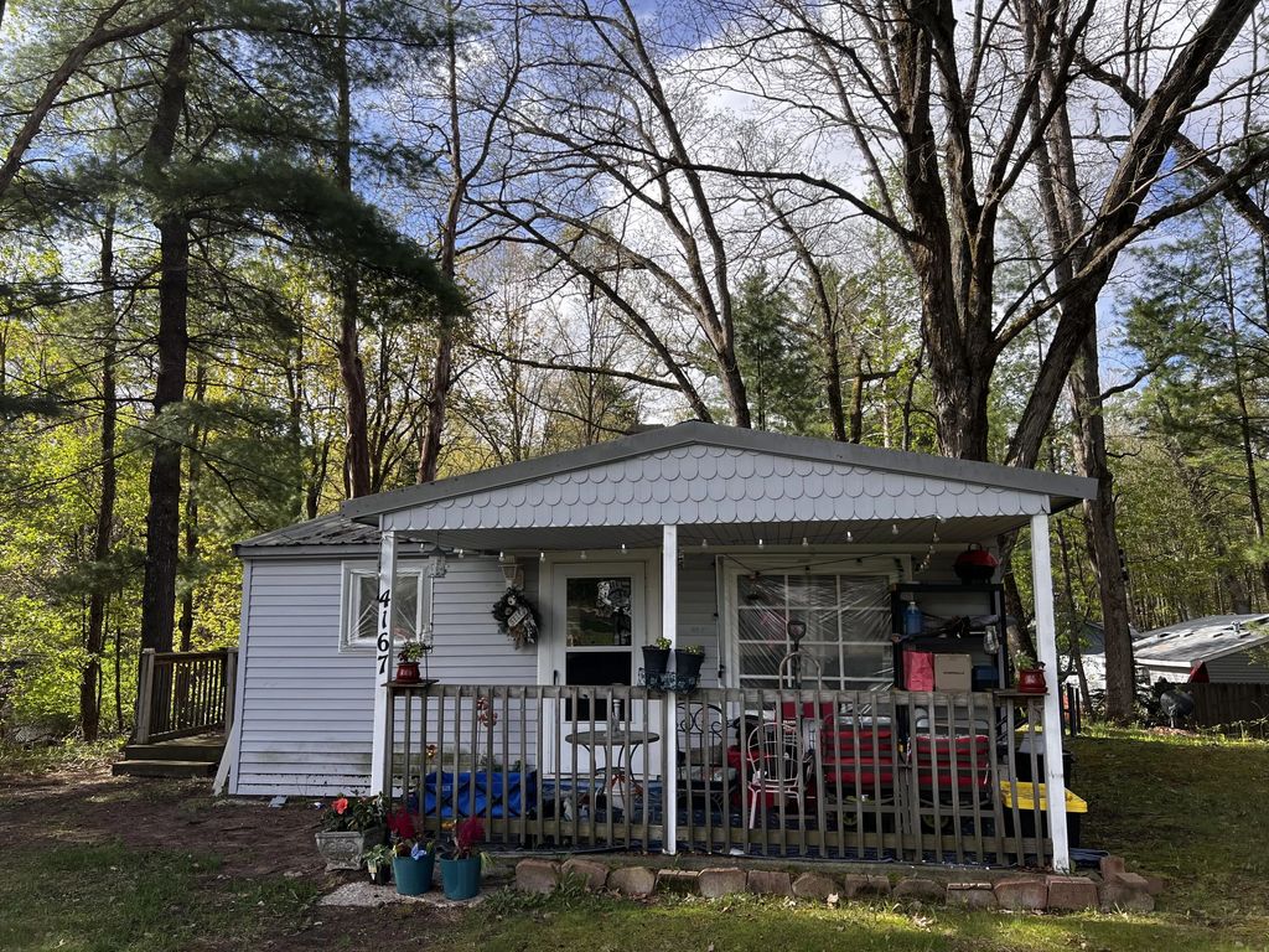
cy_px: 476
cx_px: 634
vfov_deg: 53.1
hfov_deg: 67.3
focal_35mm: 26
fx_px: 953
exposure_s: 1/1412
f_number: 1.5
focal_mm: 5.7
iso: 50
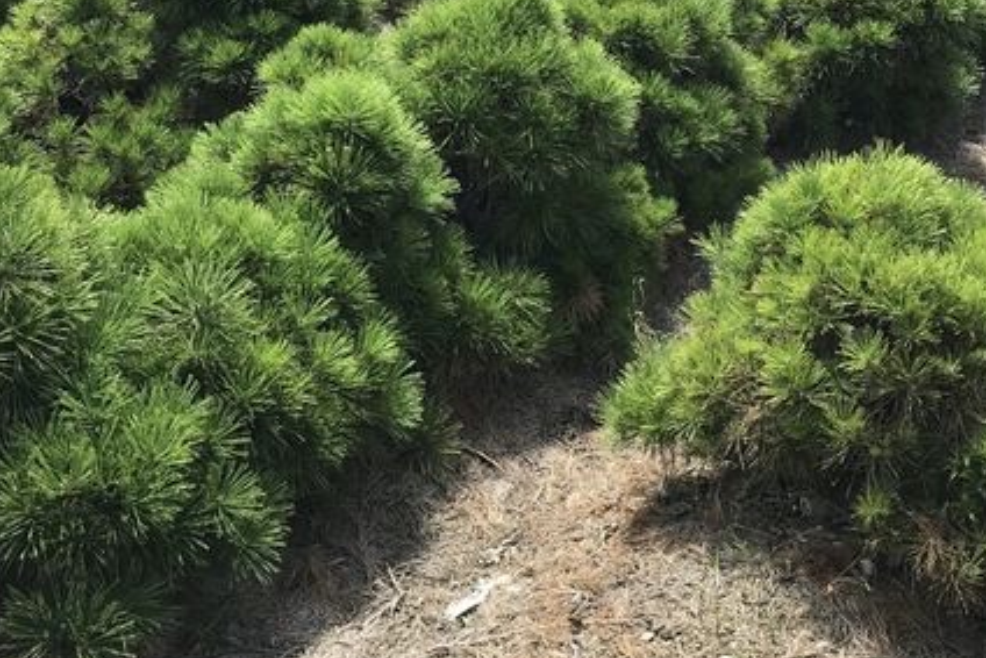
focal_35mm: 56
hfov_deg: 35.6
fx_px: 1534
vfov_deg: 23.2
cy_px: -10
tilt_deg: -15.0
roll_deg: +0.9
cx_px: 478
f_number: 1.8
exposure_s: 1/1008
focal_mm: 3.99
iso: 20
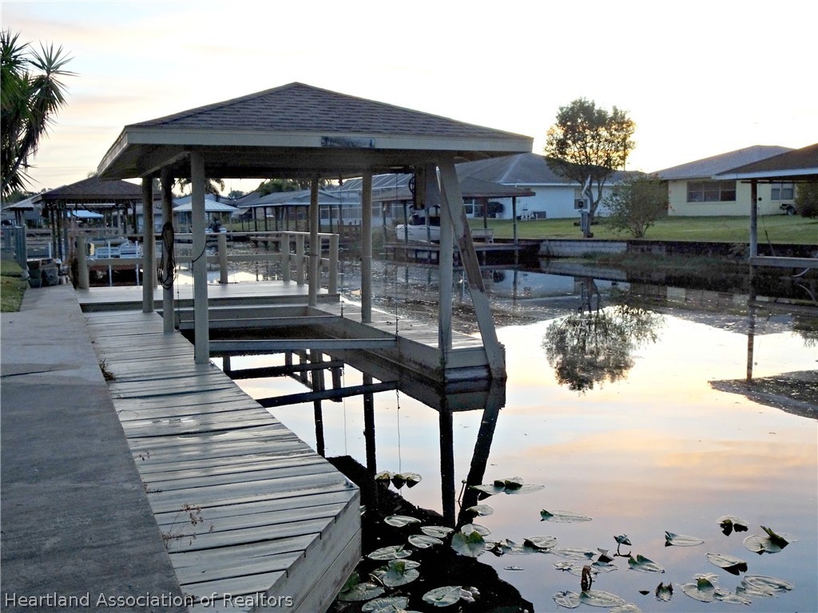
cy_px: 306
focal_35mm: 36
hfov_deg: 51.4
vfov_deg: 39.7
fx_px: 851
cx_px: 409
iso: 160
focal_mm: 6.17
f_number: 4
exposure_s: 1/40
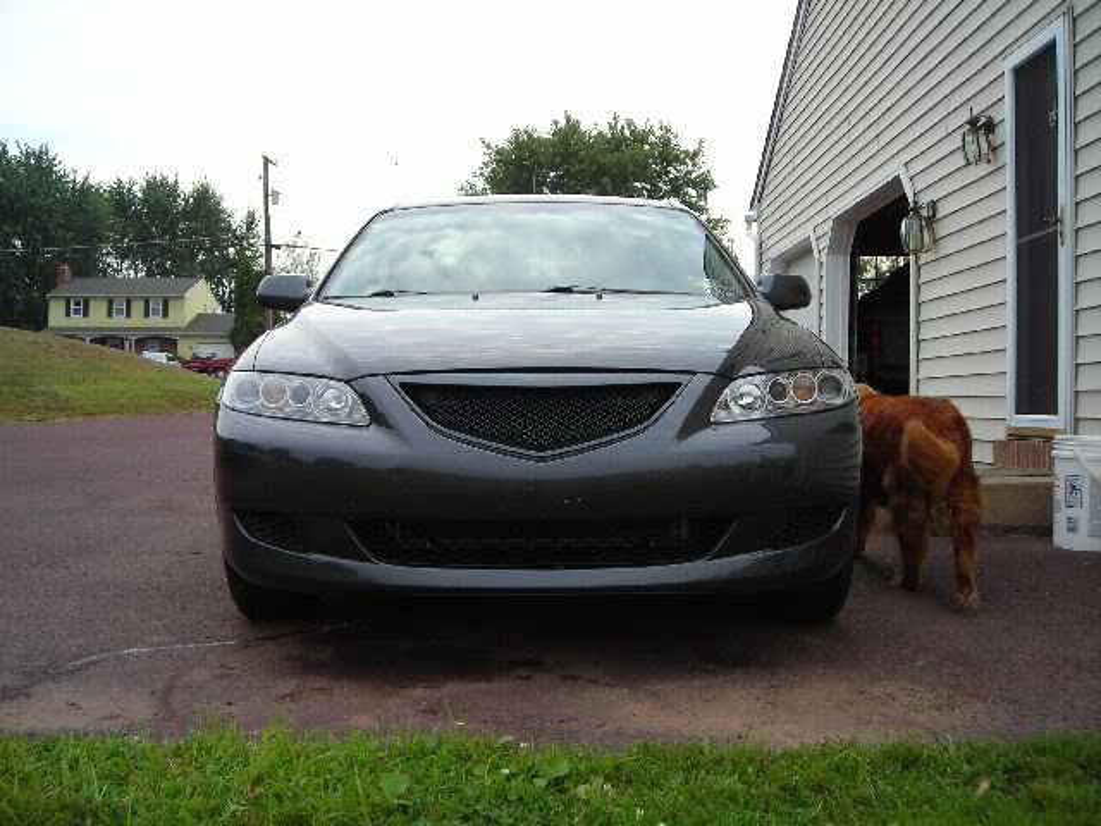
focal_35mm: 38
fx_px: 1209
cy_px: 413
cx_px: 550
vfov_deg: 37.7
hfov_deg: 49.0
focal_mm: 6.3
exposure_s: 1/370
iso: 50
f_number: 3.2
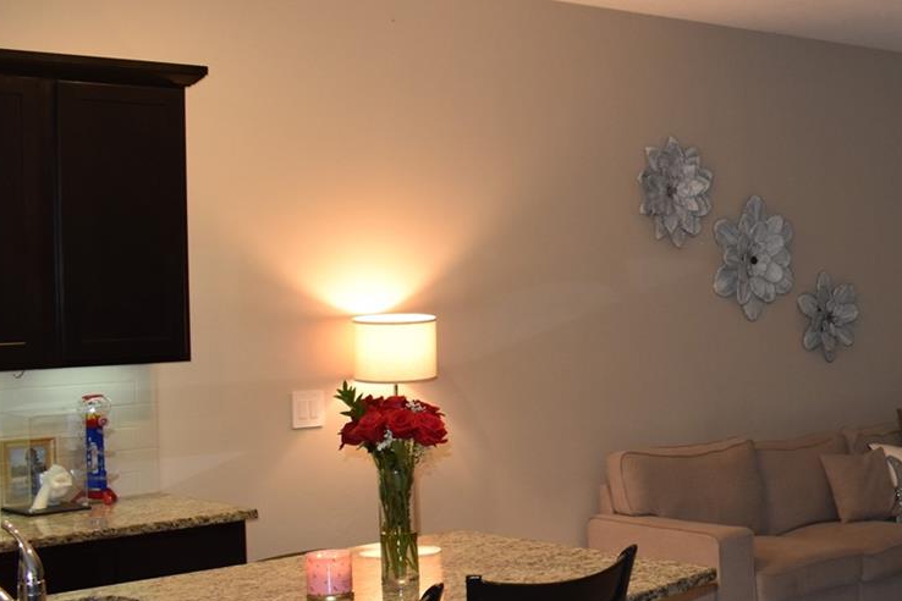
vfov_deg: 20.9
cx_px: 923
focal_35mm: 65
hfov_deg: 28.8
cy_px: 319
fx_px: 1628
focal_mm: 20
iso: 800
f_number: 4.5
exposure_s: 1/80
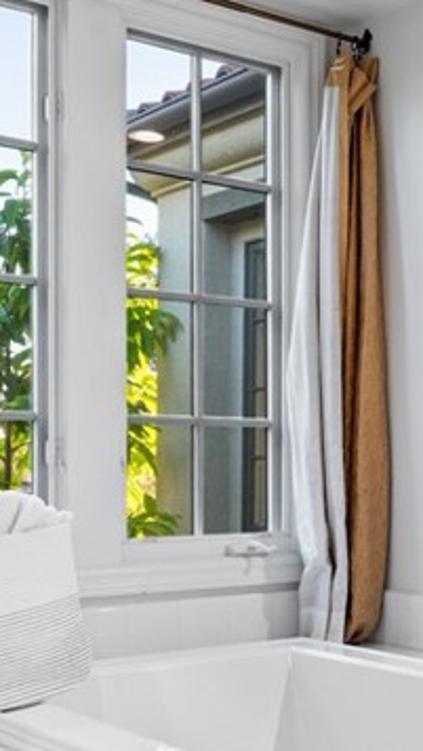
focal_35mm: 58
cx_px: 469
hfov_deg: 19.7
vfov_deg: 35.0
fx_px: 1166
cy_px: 554
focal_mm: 19.5
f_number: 7.1
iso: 500
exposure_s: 1/25
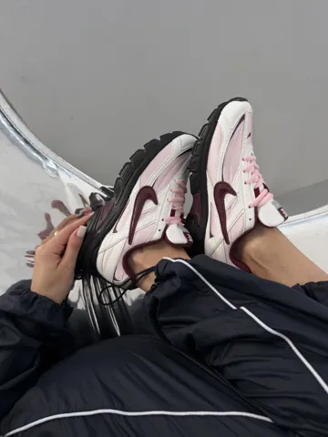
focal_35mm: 24
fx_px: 303
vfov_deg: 71.6
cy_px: 218
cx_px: 164
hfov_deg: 56.8
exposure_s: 1/121
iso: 80
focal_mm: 6.76
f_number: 1.78
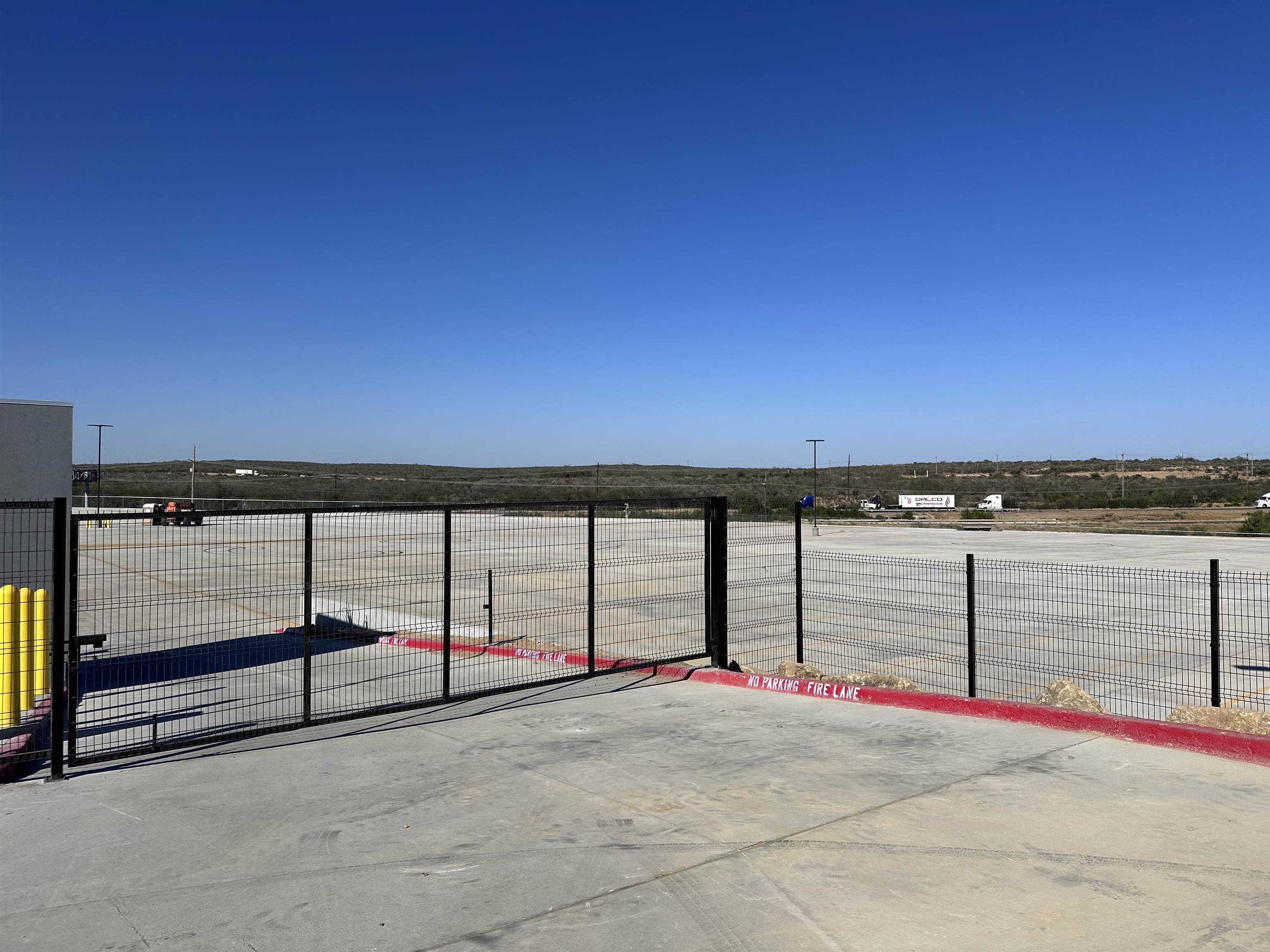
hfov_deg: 71.6
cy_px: 476
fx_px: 881
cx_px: 635
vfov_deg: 56.8
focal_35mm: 24
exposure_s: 1/9709
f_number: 1.78
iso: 80
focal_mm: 6.86
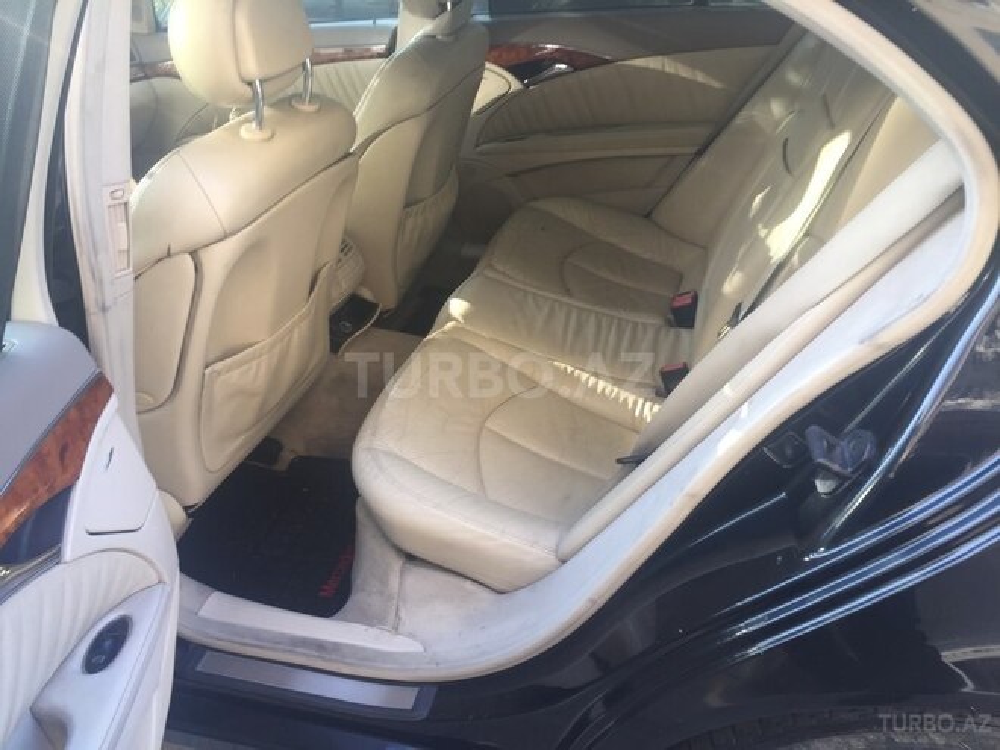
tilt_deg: -31.4
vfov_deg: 48.2
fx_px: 838
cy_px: 375
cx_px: 500
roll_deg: +0.5
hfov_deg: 61.7
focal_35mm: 29
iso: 32
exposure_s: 1/50
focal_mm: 4.15
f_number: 2.2
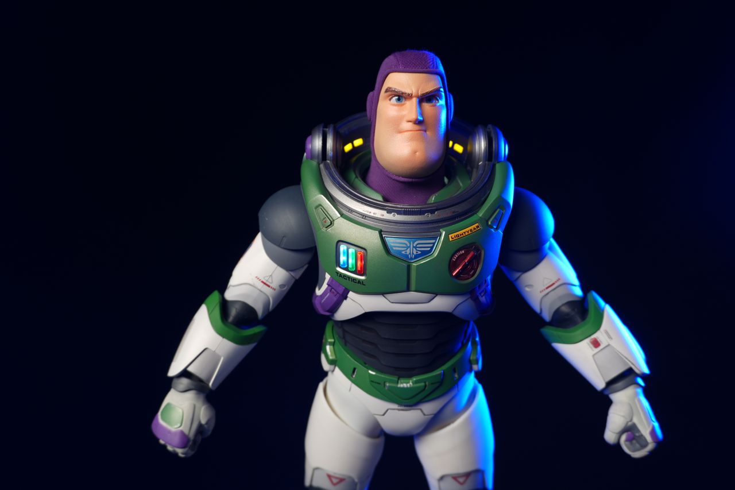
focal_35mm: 32
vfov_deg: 41.7
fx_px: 643
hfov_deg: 59.5
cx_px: 368
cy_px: 245
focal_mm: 21
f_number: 4
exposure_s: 1/20
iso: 50
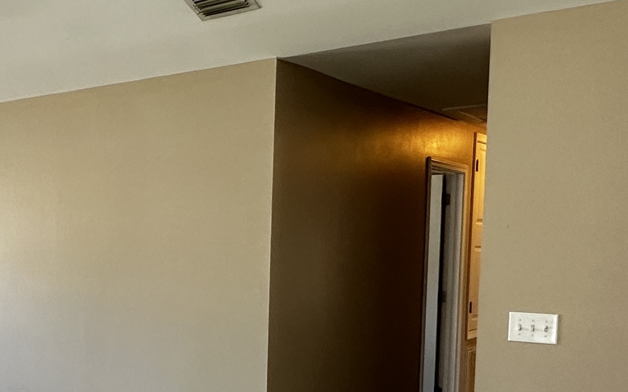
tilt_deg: -4.2
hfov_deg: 36.4
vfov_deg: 26.0
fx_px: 839
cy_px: 301
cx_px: -17
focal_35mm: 49
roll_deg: -0.9
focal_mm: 2.22
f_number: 2.2
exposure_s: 1/60
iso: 200
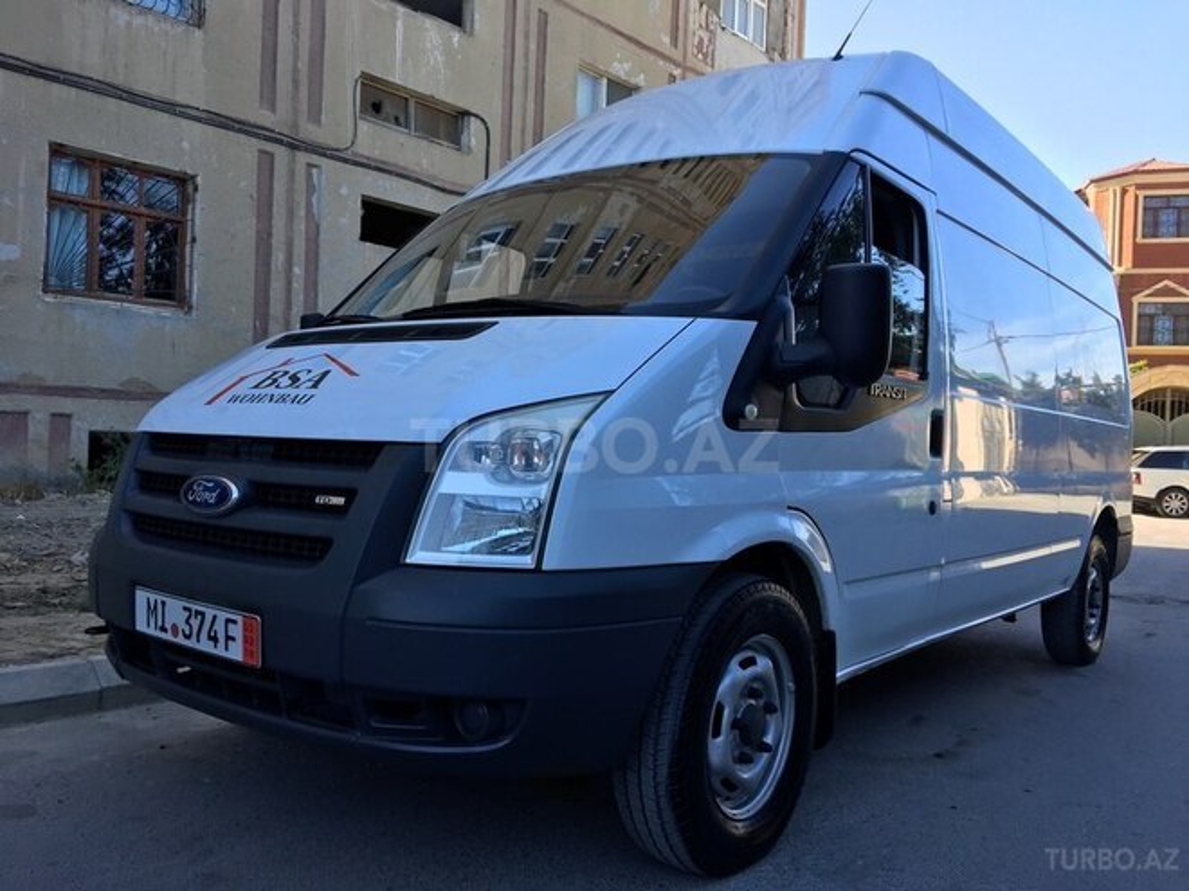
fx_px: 996
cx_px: 594
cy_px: 446
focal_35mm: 29
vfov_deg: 48.2
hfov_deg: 61.7
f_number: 2.2
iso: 25
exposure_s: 1/320
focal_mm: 4.15
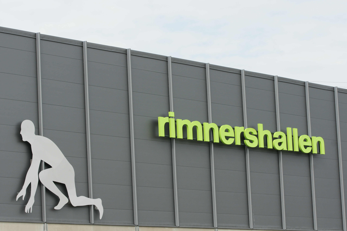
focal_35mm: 135
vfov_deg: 10.2
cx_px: 174
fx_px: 1301
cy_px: 116
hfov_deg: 15.2
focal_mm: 90
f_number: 9
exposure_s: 1/250
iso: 200
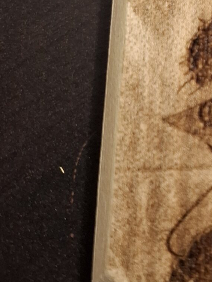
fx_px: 637
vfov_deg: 23.6
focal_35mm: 78
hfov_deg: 16.6
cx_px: 347
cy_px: -20
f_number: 1.8
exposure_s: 1/50
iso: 320
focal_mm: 5.54
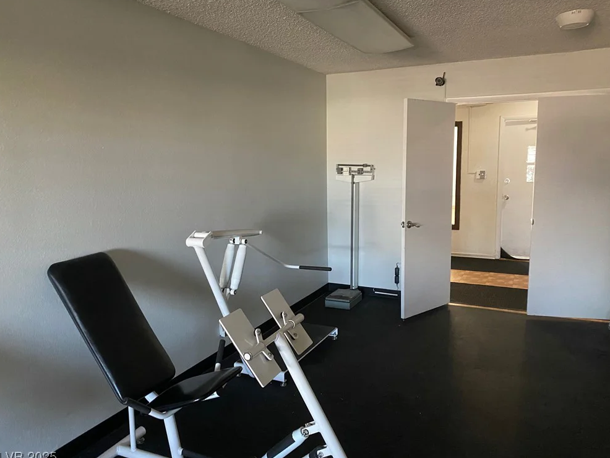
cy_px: 233
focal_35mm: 27
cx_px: 311
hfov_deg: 65.3
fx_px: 476
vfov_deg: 51.4
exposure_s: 1/33
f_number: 1.8
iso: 640
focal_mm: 4.25
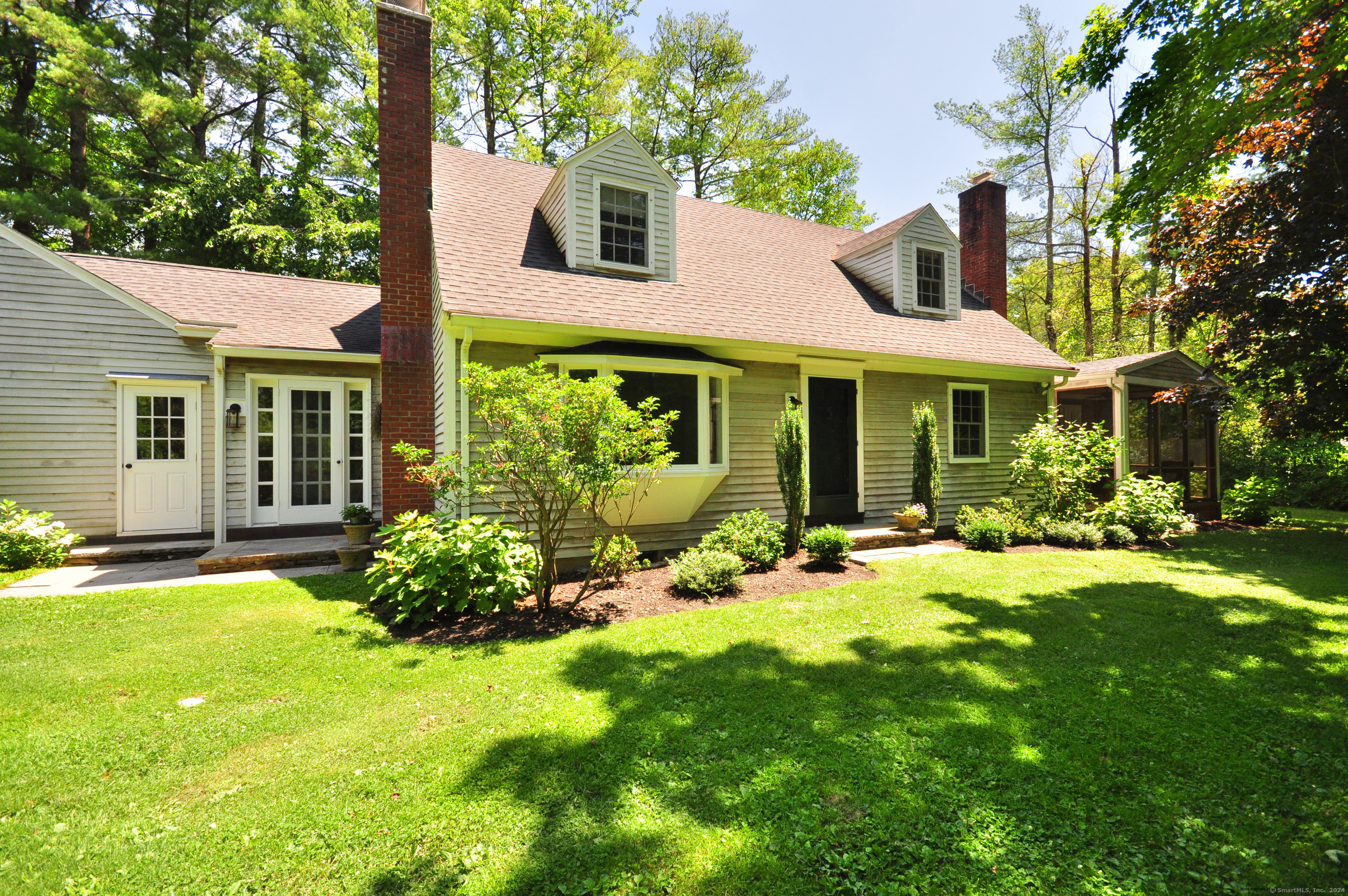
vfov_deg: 77.2
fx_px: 561
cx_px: 674
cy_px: 448
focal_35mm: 15
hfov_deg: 100.5
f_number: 8
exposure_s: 1/400
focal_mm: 10
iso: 640
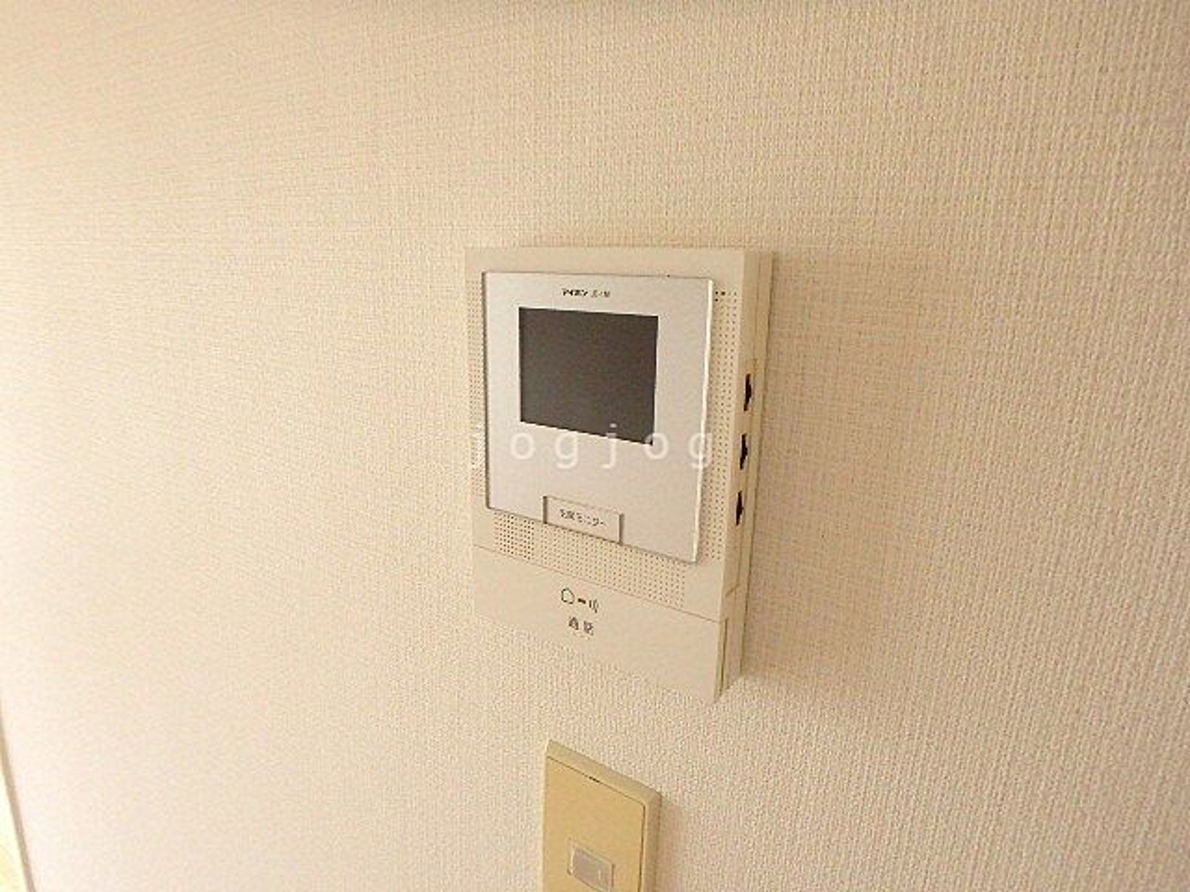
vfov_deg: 63.4
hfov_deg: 79.0
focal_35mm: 21
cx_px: 595
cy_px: 446
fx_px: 722
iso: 800
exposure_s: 1/15
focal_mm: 3.7
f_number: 3.5
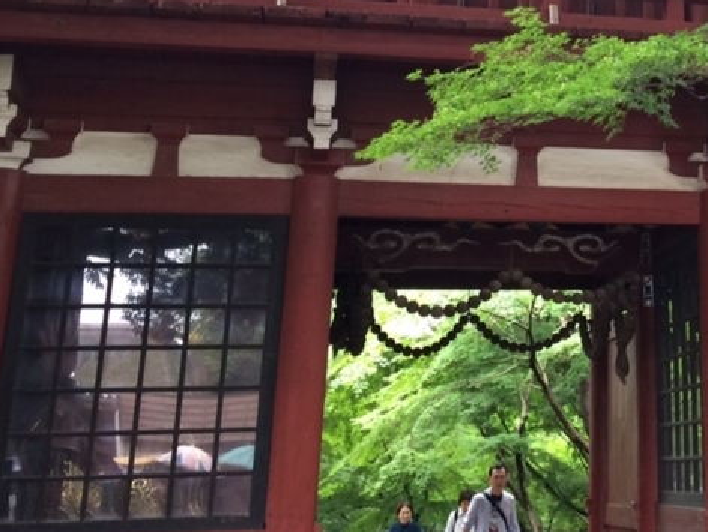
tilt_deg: +17.6
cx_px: 673
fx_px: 1290
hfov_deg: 29.1
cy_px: 30
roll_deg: +2.4
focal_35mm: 63
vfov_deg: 22.6
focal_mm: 4.15
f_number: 2.2
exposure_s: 1/30
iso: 64
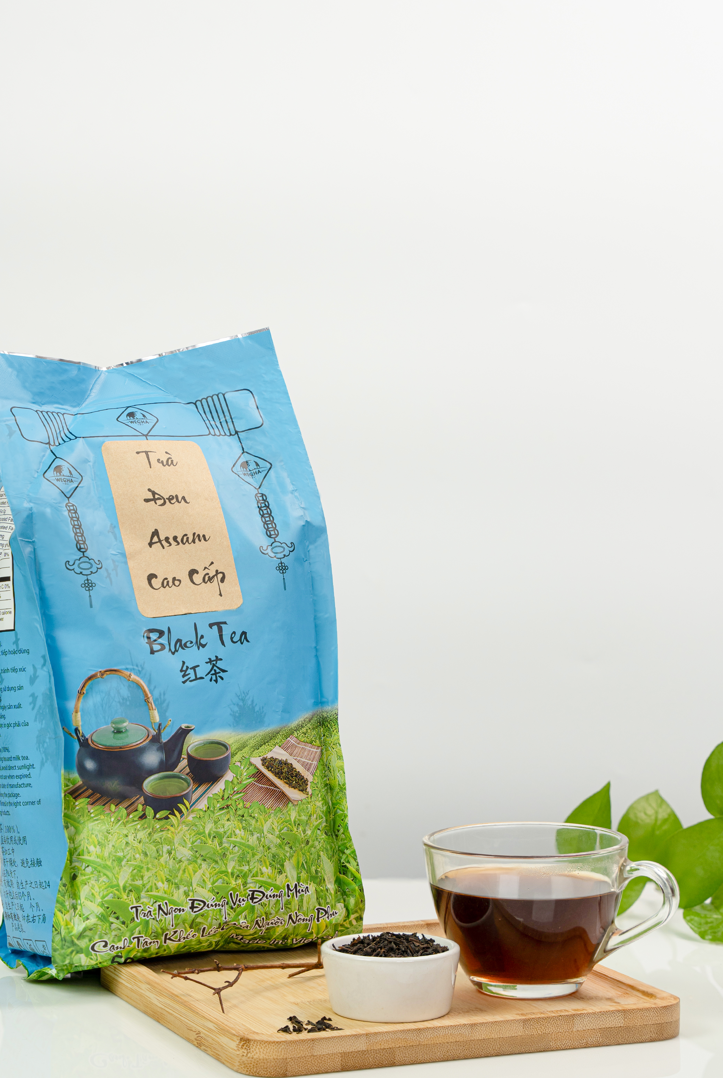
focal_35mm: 86
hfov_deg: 16.0
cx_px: 324
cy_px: 593
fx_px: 2577
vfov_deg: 23.6
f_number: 5
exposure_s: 1/125
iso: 200
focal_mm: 67.7
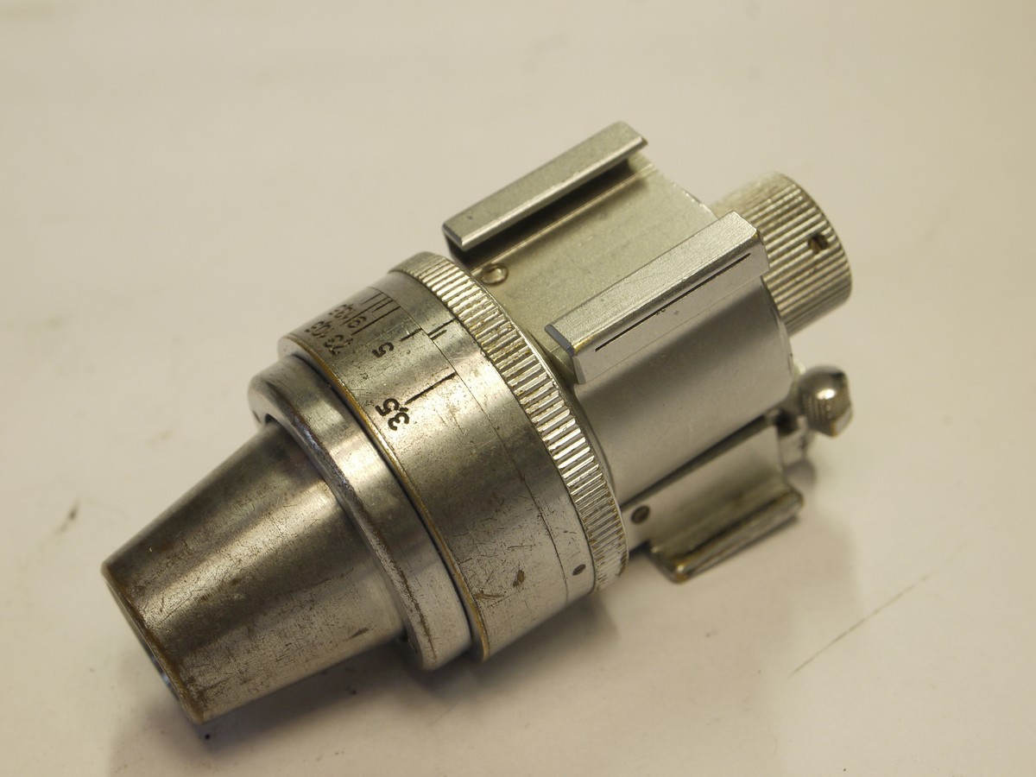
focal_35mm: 76
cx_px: 518
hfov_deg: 25.7
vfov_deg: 19.4
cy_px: 388
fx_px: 2275
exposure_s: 1/15
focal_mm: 38
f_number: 10
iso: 400
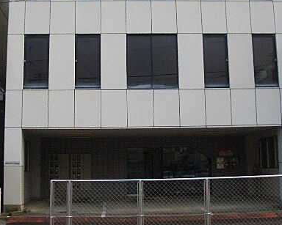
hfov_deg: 33.0
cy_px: 78
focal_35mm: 57
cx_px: 119
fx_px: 476
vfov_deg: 26.5
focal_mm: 5.8
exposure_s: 1/320
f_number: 4.3
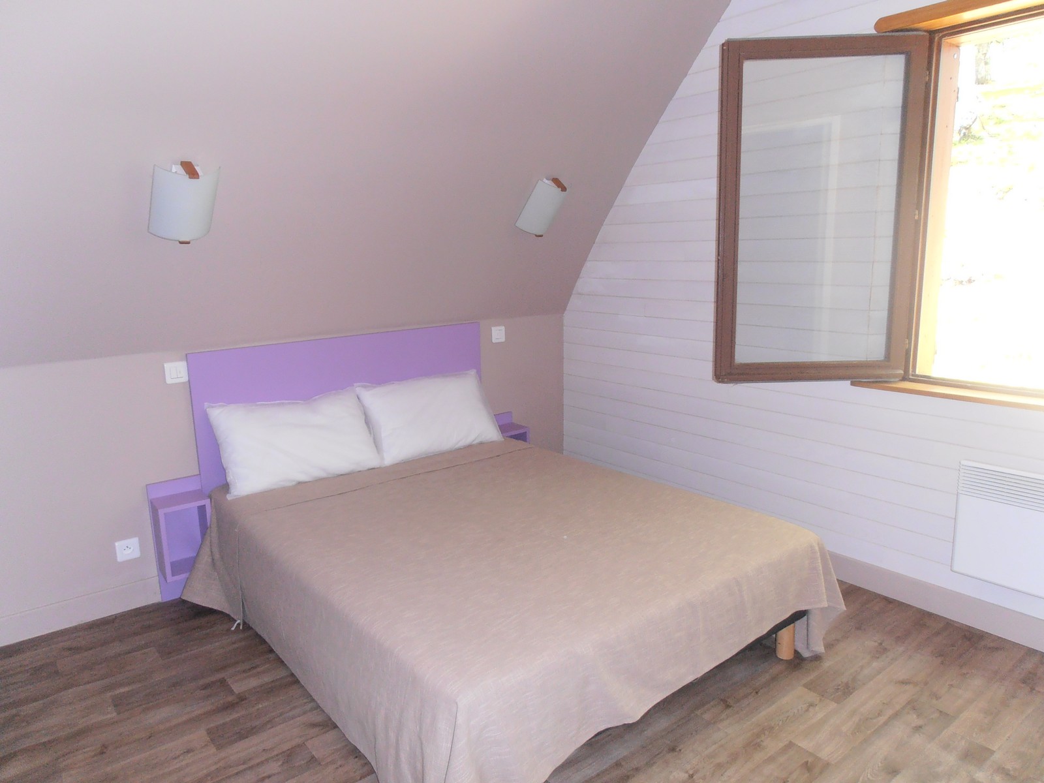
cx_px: 522
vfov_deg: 56.8
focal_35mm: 24
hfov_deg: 71.6
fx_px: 724
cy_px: 392
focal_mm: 4.2
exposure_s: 1/30
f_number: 3
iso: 125
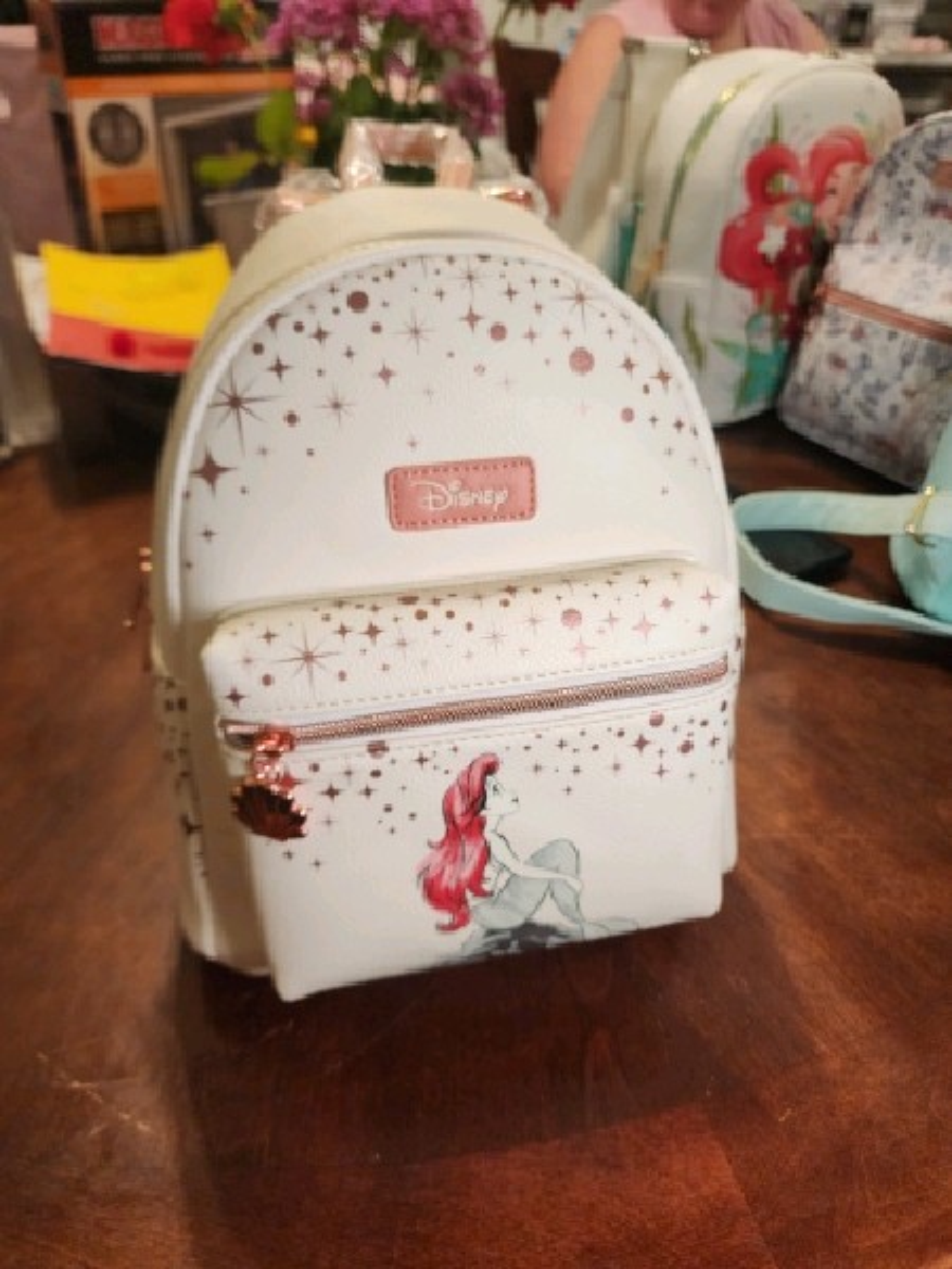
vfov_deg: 73.9
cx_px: 476
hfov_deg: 58.9
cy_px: 634
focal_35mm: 23
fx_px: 843
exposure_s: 1/120
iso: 320
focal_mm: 6.4
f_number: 1.8
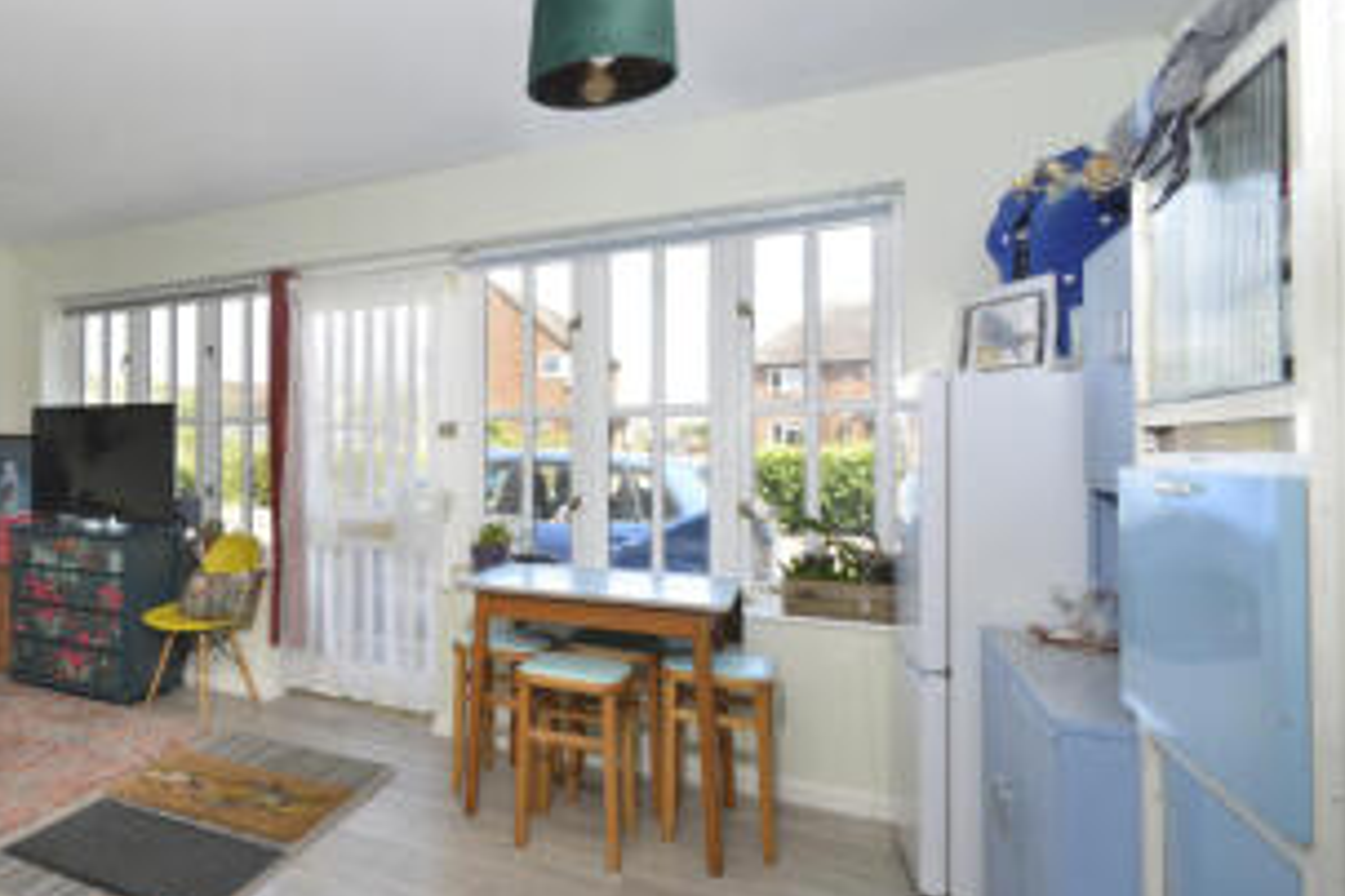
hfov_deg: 71.6
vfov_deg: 57.2
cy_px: 446
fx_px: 822
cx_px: 293
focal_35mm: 22
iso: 400
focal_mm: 14
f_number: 7.1
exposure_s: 1/125
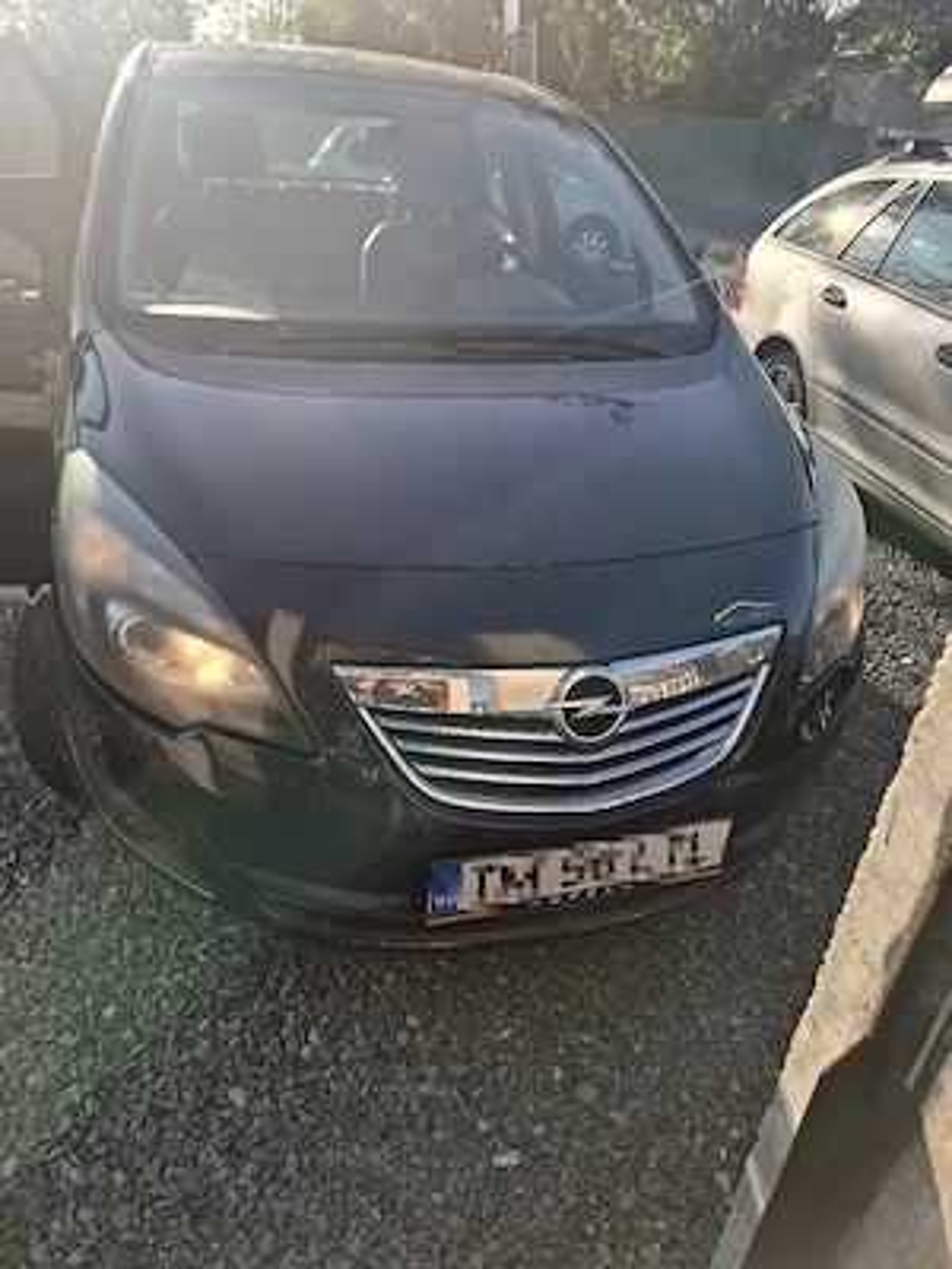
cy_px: 634
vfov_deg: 73.9
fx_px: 843
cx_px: 476
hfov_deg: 58.9
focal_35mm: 23
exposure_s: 1/909
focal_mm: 5.54
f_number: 1.8
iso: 50
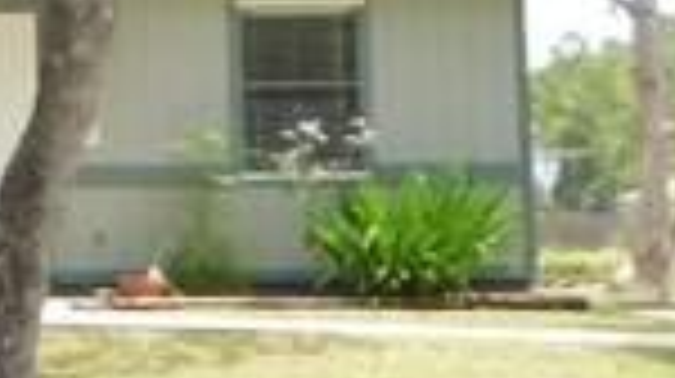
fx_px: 2396
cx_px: -392
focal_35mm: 134
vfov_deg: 9.0
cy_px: 14
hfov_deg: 14.7
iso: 125
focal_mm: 4
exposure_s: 1/320
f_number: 3
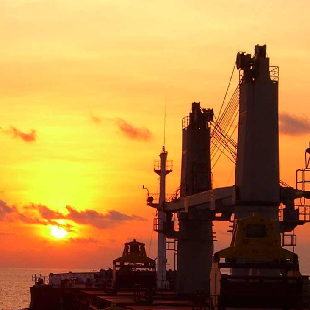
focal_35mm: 141
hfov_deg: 12.4
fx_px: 1429
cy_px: 219
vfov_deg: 12.4
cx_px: 86
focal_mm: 7.9
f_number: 4
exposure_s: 1/320
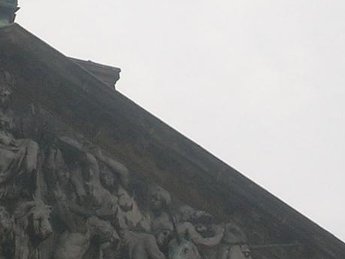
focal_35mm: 326
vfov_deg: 4.5
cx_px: -66
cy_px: -41
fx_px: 3248
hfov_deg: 6.0
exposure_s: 1/154
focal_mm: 13
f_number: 6.9
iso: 50
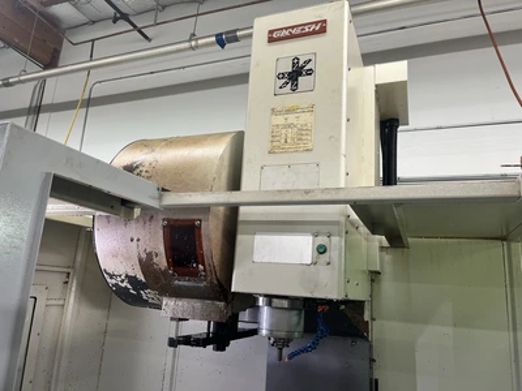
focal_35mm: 26
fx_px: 392
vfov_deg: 53.1
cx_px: 261
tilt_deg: +16.1
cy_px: 196
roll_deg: -4.6
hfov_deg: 67.3
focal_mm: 5.1
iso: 64
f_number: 1.6
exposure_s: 1/60
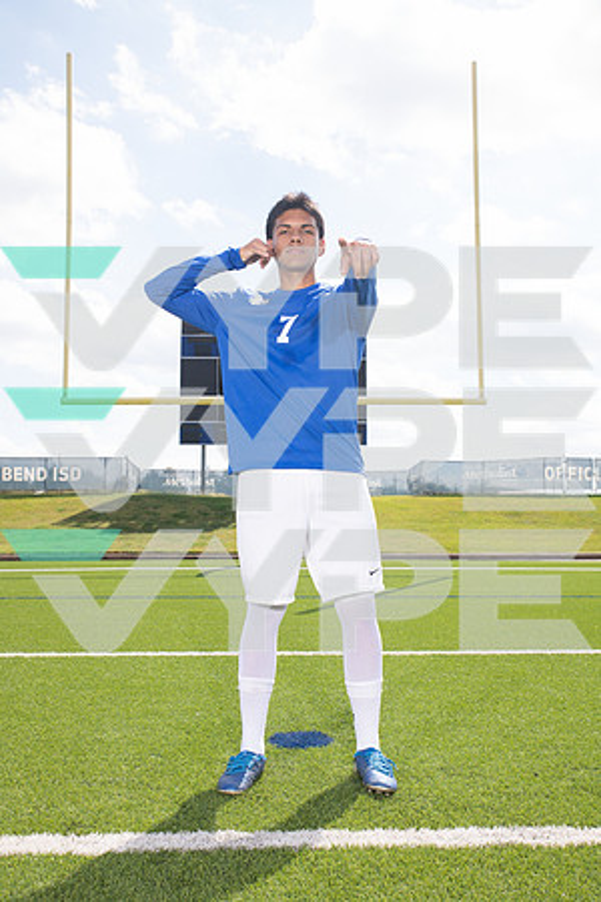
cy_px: 451
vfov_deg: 55.8
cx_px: 300
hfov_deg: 38.9
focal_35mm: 34
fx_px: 851
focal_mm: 34
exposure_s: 1/320
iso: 125
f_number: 7.1
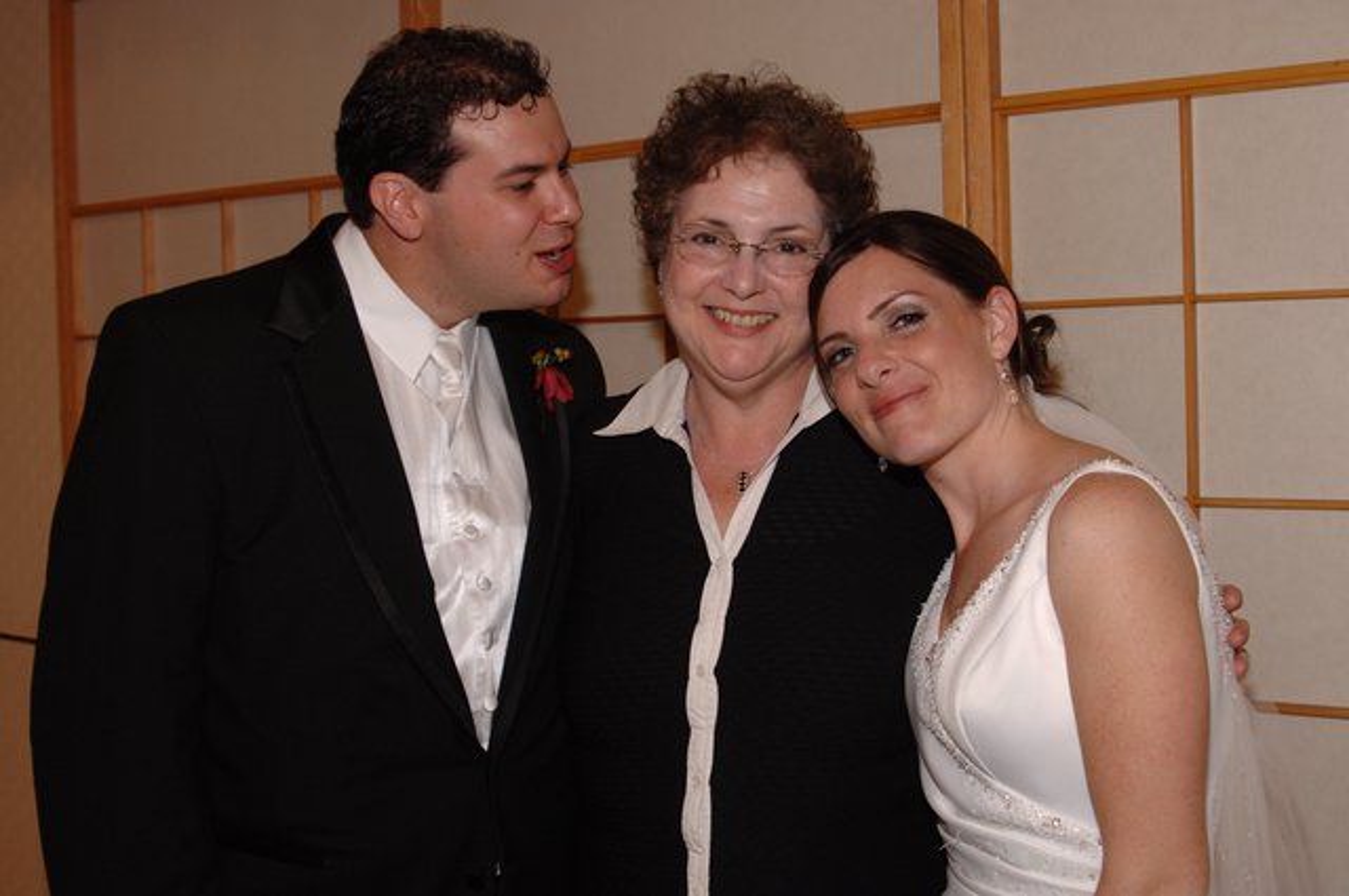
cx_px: 674
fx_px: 1796
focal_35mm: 48
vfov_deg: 28.0
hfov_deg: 41.2
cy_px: 448
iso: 400
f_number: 5.6
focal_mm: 32
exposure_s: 1/50
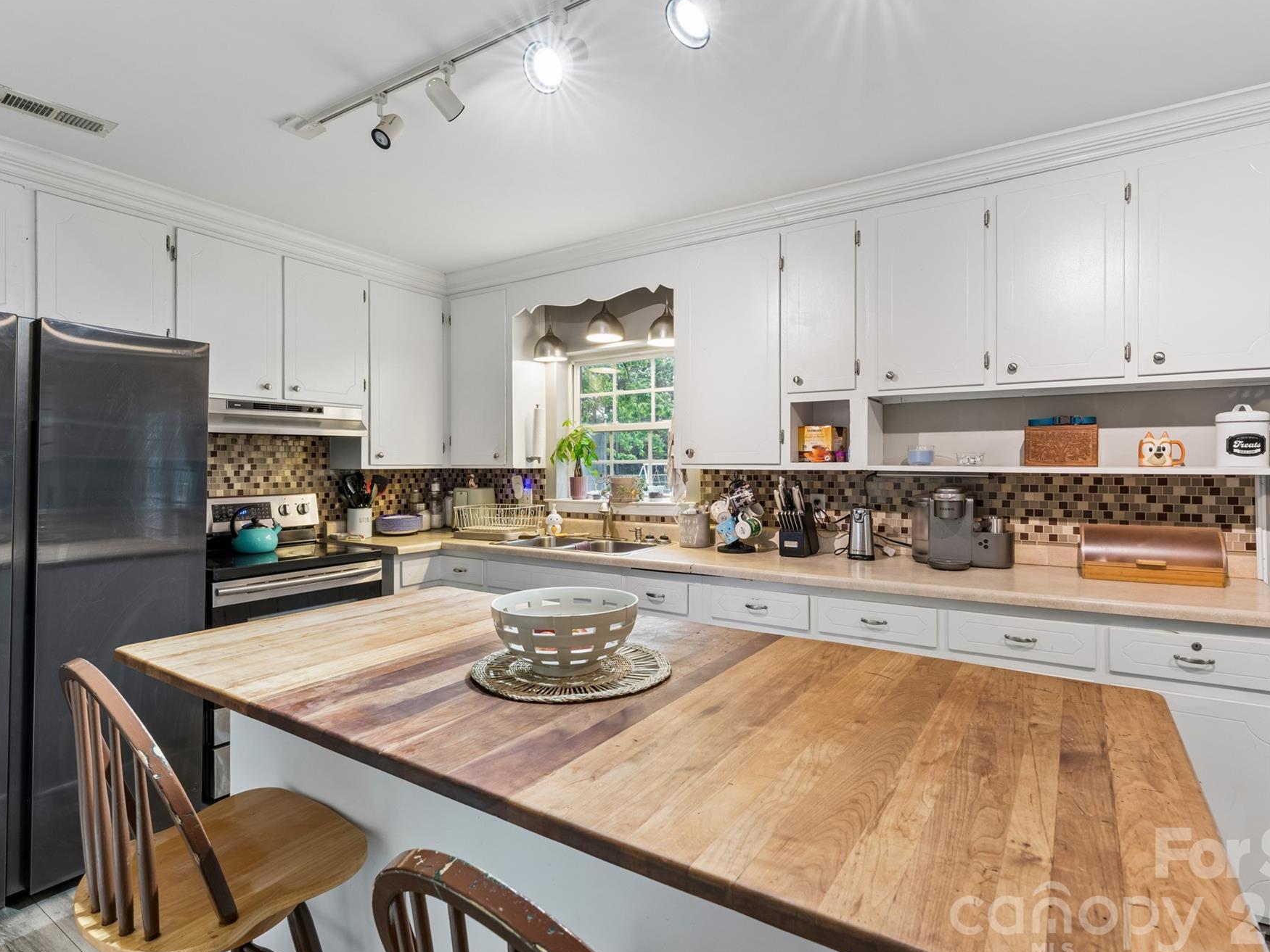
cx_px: 644
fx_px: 660
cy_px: 475
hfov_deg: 87.7
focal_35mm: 18
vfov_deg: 71.6
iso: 400
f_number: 13
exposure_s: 1/2.5
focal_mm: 16
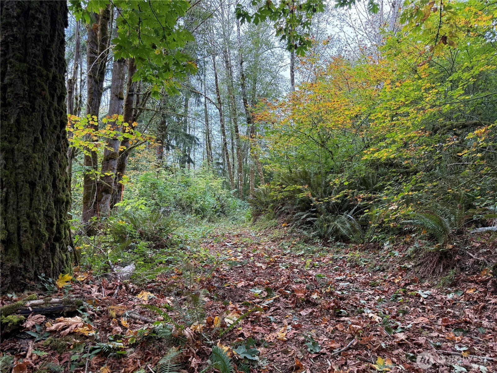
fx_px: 345
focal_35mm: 24
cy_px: 186
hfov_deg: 71.6
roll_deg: -5.0
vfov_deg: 56.8
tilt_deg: -1.0
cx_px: 248
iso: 100
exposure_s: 1/246
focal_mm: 6.76
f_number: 1.78
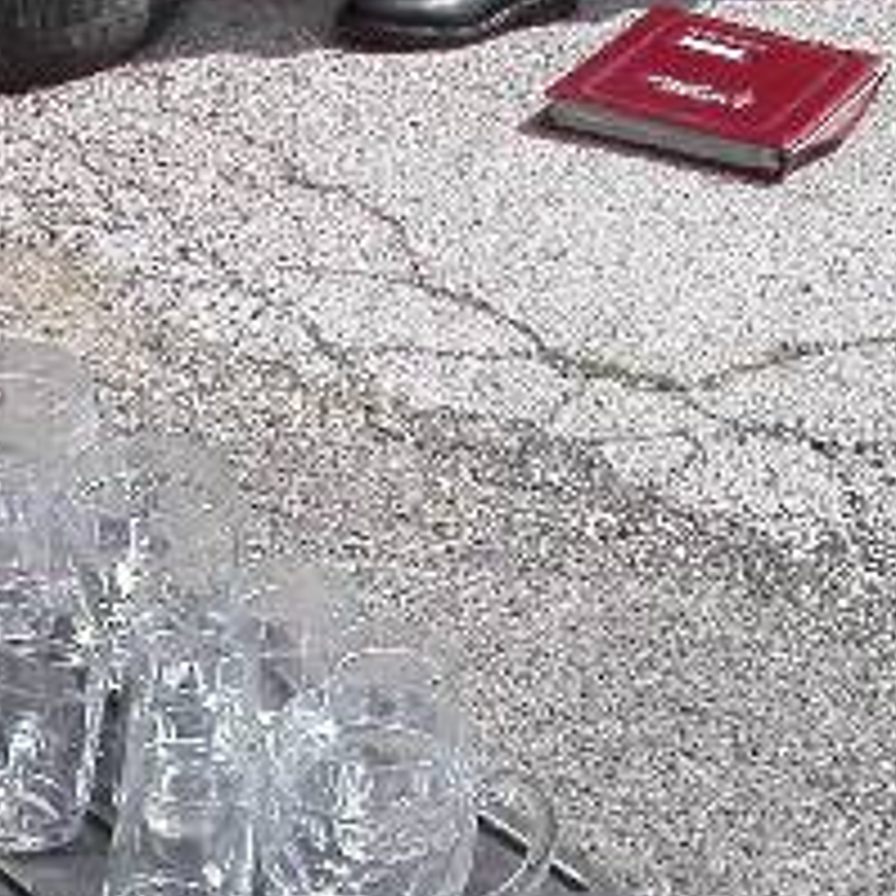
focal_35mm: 108
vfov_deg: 15.7
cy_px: 1000
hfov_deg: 15.6
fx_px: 3163
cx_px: -144
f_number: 8
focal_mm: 7.8
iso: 100
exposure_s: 1/250
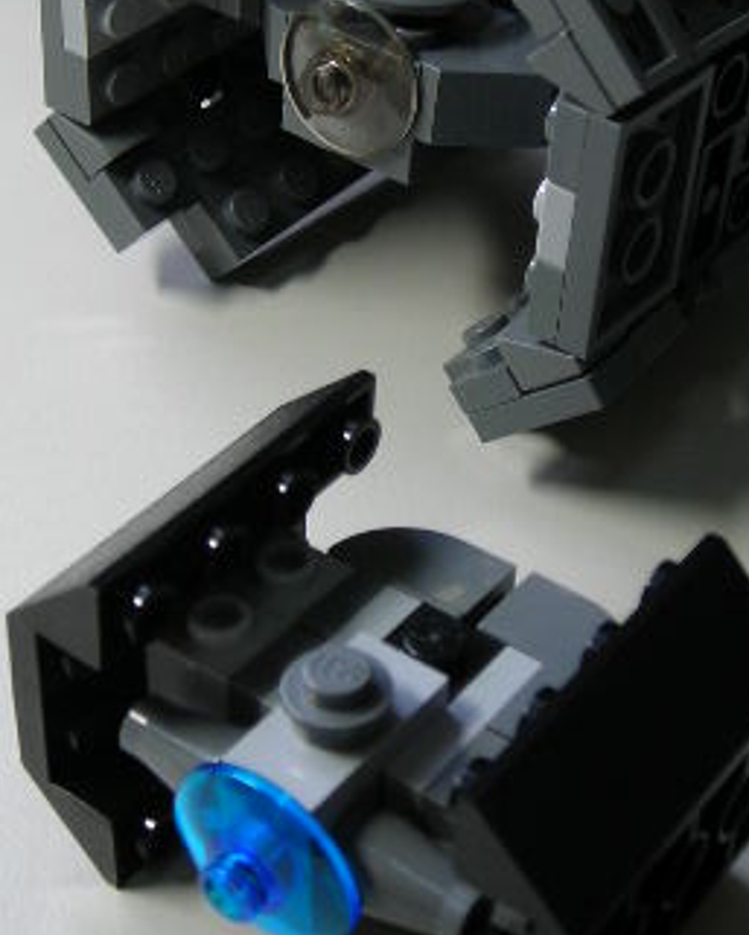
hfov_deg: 20.7
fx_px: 2050
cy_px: 382
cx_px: 443
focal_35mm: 74
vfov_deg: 25.7
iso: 50
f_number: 3.2
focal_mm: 6.3
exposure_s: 1/26.3
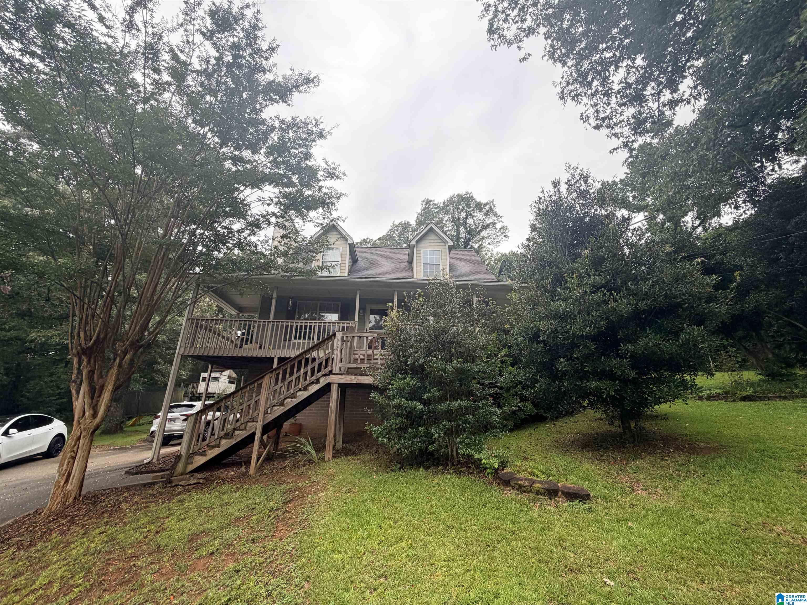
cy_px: 302
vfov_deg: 85.7
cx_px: 404
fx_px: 326
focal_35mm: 14
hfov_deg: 102.1
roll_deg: -0.7
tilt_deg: +18.7
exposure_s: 1/286
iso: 50
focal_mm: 2.22
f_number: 2.2
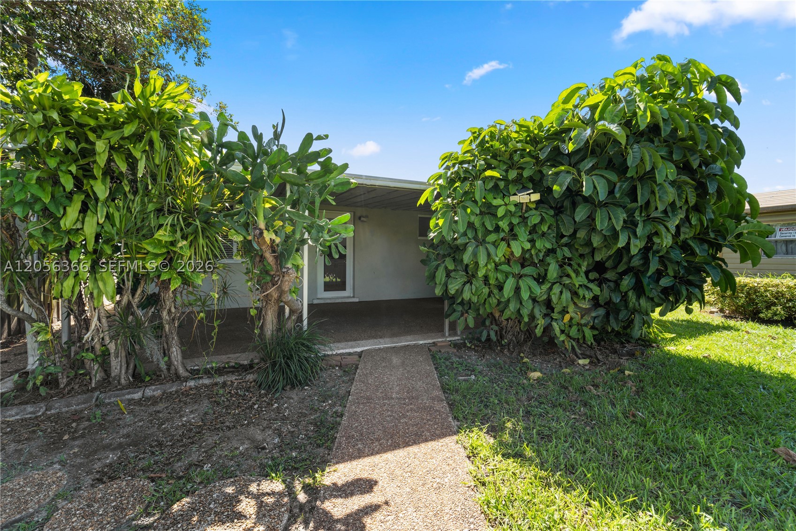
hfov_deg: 104.3
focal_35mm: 14
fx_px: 310
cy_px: 266
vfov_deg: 81.2
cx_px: 398
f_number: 11
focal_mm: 14
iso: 250
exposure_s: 1/60
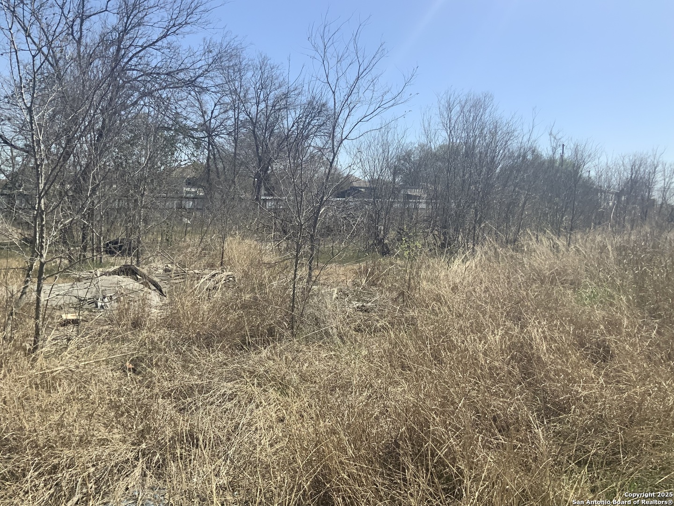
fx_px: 565
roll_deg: -0.6
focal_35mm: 29
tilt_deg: -5.4
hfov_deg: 61.7
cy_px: 253
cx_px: 337
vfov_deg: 48.2
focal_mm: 3
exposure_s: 1/2141
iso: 16
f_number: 1.8
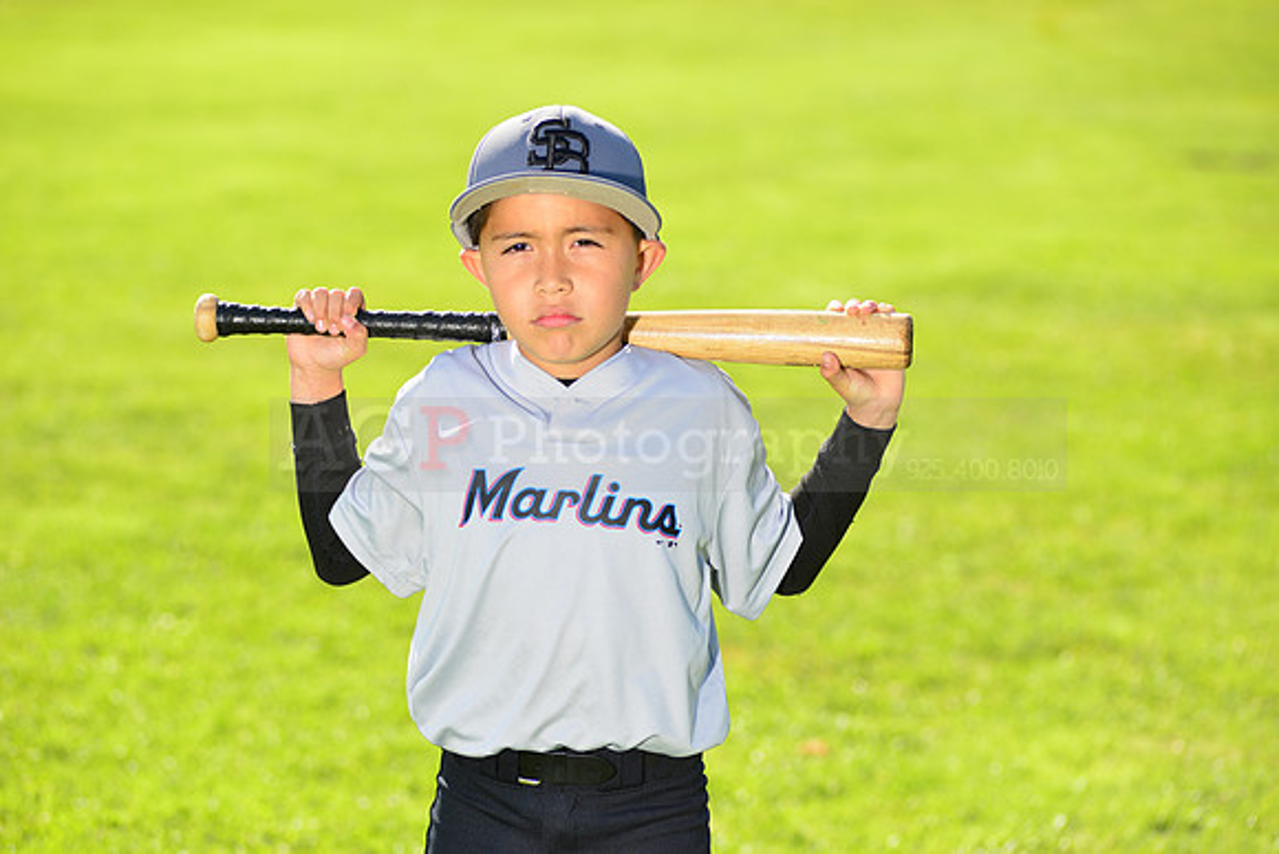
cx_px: 640
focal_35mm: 135
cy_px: 427
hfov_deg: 15.2
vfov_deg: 10.2
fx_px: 4797
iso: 100
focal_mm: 135
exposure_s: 1/250
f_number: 5
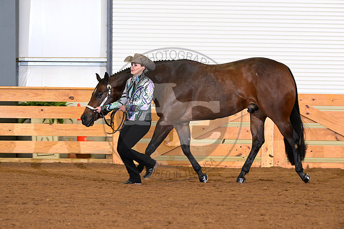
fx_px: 1720
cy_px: 114
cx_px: 172
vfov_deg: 7.6
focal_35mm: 180
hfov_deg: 11.4
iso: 2500
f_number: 5.6
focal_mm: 180
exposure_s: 1/125
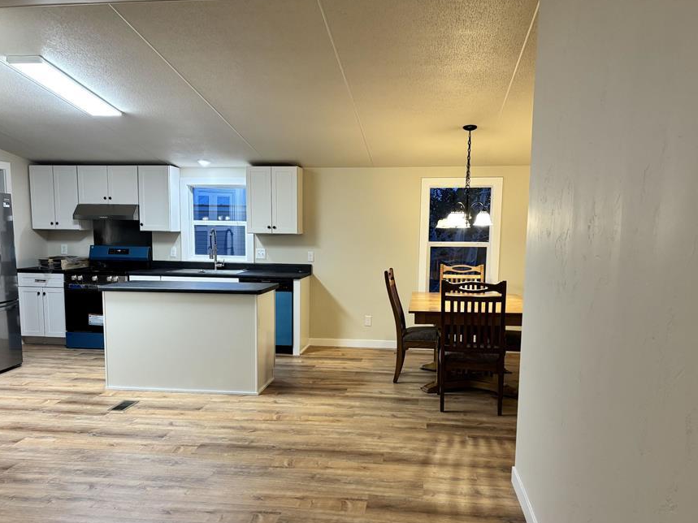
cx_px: 334
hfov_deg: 58.3
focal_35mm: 31
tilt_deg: -5.4
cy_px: 306
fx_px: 625
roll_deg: -1.0
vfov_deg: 45.3
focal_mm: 5.96
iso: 125
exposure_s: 1/60
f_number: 1.6
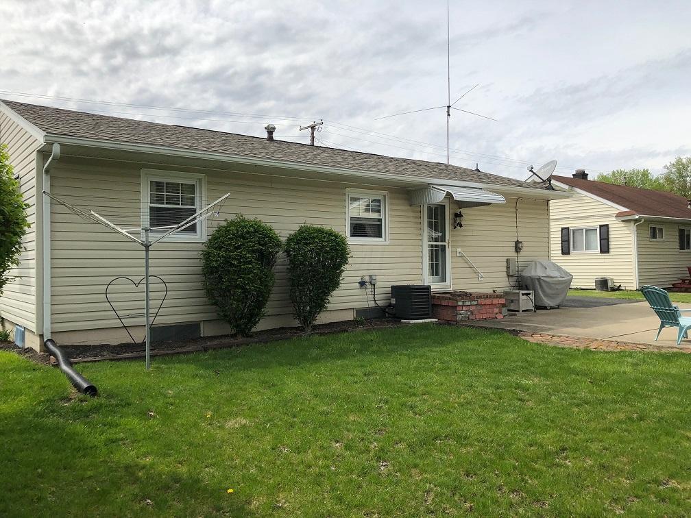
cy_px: 259
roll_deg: +0.3
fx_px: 559
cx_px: 346
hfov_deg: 63.4
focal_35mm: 28
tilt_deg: +1.7
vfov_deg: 49.7
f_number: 1.8
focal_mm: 3.99
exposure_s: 1/2433
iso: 20
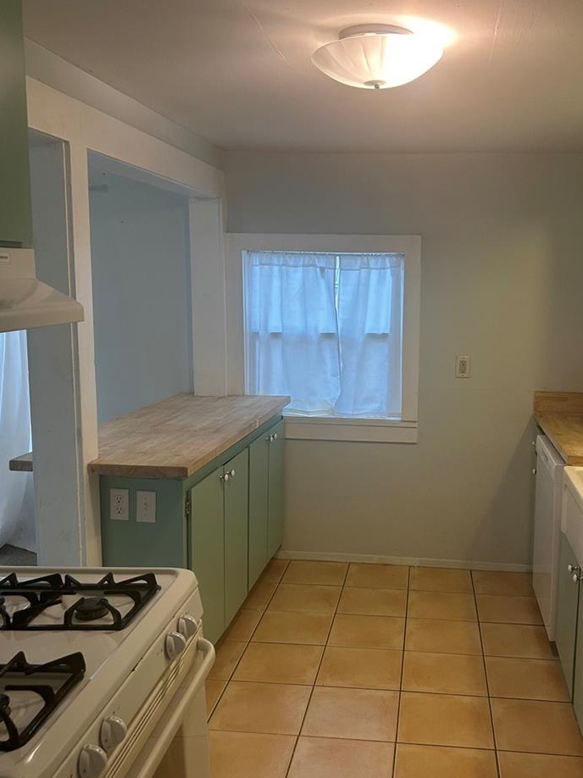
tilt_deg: -7.9
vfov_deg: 54.0
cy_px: 394
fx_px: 764
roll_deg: -1.0
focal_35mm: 34
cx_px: 353
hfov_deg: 41.6
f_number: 1.5
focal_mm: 5.7
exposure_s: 1/60
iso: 125
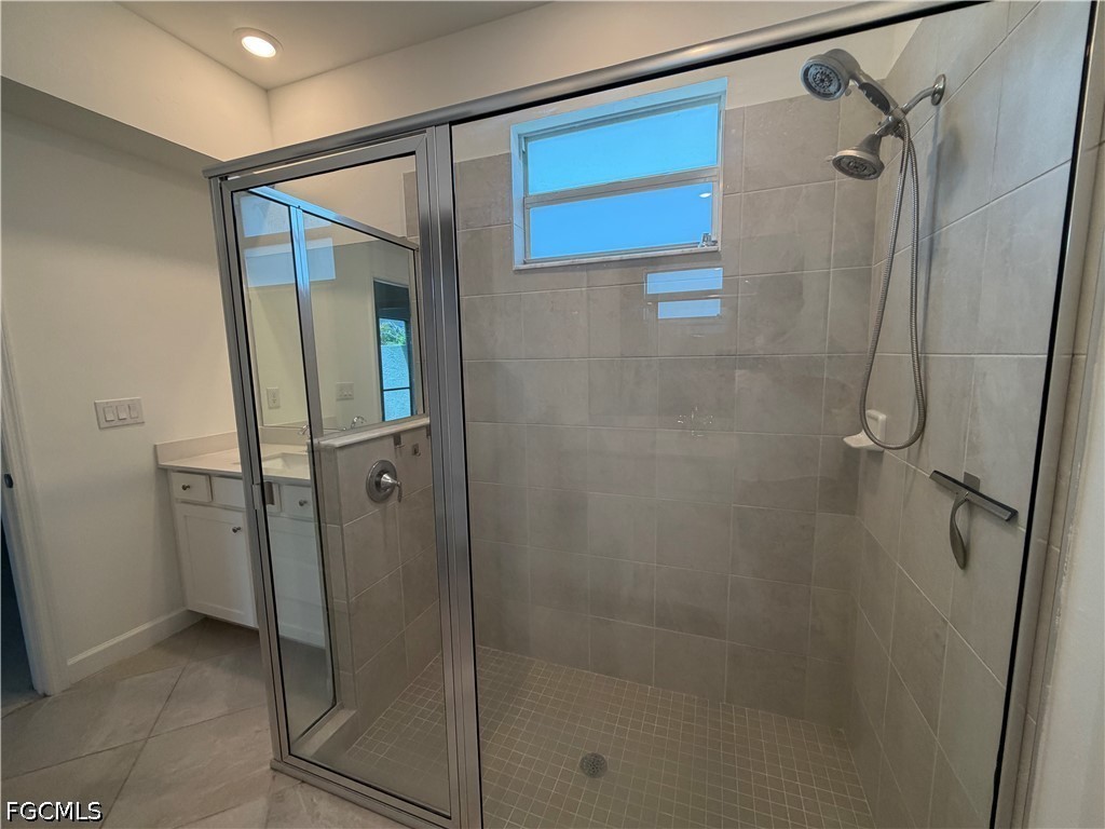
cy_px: 414
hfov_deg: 102.1
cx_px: 552
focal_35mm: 14
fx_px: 447
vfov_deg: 85.7
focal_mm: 2.22
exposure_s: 1/120
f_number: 2.2
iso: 250
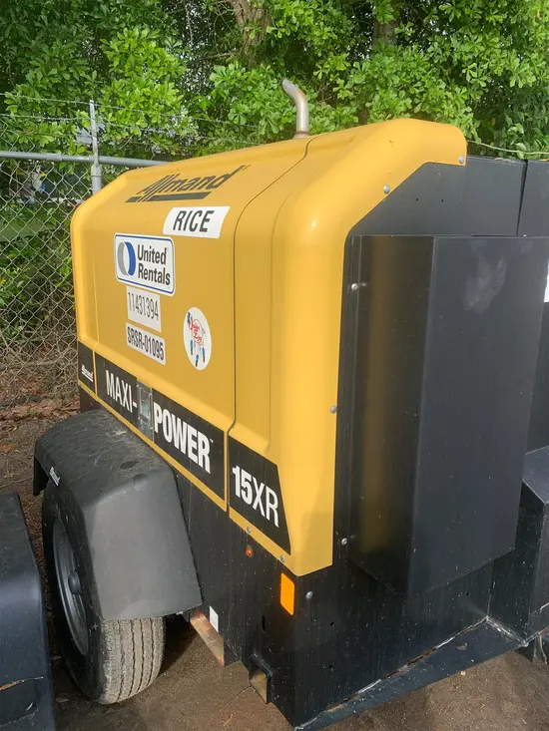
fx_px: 550
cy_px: 366
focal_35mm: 26
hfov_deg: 53.1
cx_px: 274
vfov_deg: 67.3
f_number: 1.8
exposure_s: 1/871
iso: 25
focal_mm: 4.25
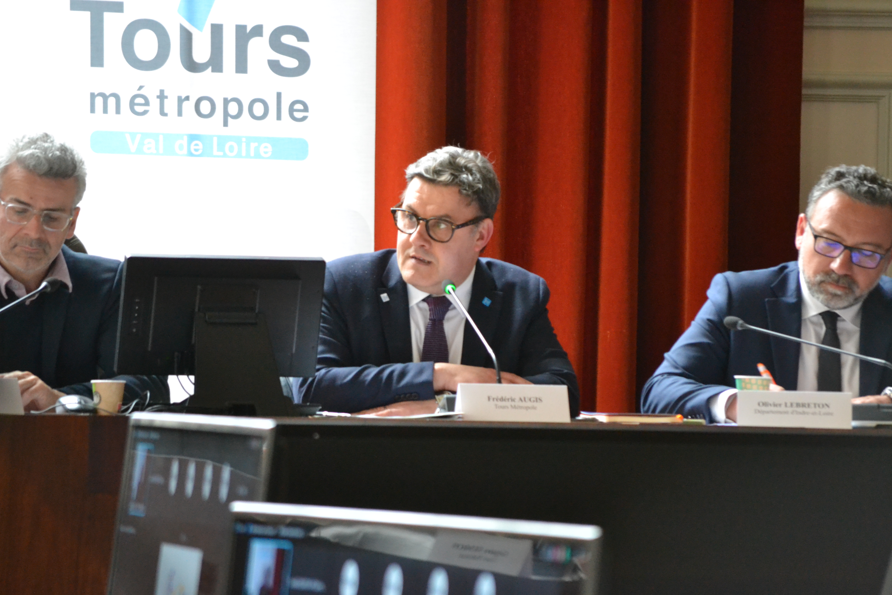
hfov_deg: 7.2
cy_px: 298
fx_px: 7061
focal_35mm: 285
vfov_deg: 4.8
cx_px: 446
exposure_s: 1/25
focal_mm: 190
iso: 3200
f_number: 5.6
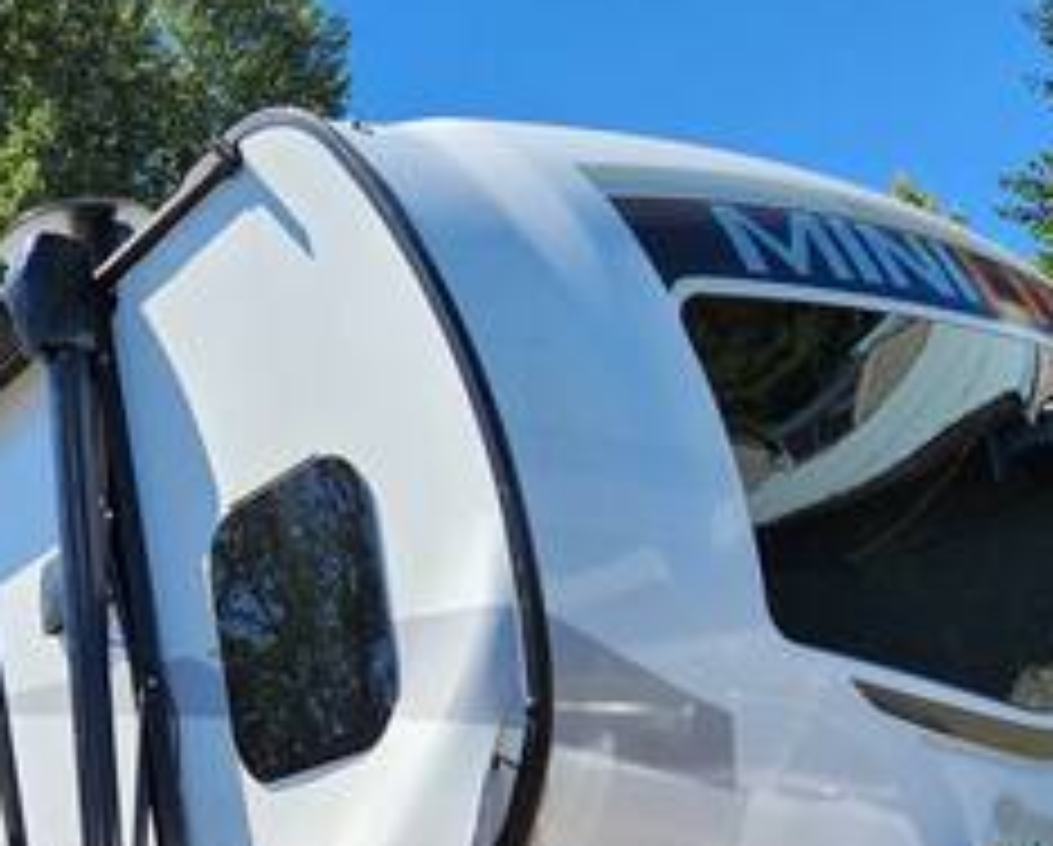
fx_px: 1436
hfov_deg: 40.2
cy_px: 790
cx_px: 567
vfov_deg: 31.1
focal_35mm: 46
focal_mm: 5.4
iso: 20
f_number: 1.8
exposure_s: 1/1111
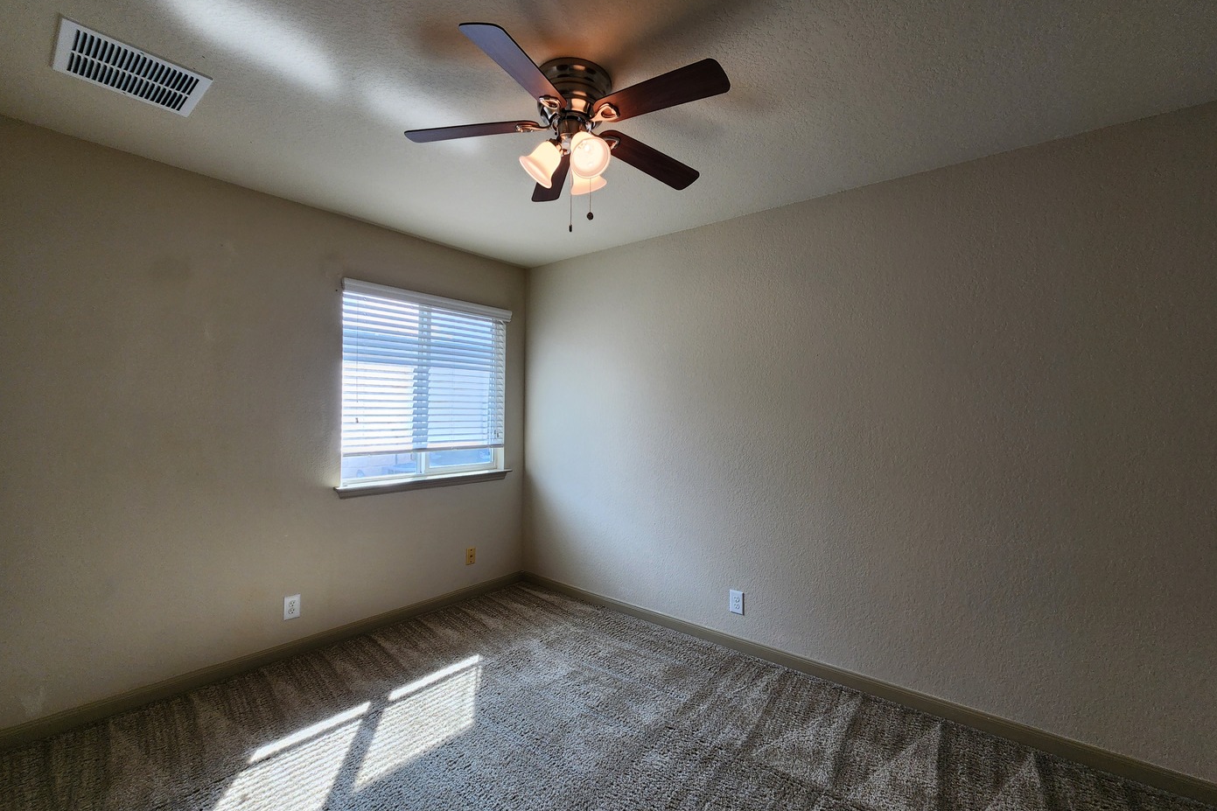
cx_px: 595
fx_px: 473
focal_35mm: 14
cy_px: 419
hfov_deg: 104.2
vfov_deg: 81.2
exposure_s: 1/120
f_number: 2.2
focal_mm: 2.2
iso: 100
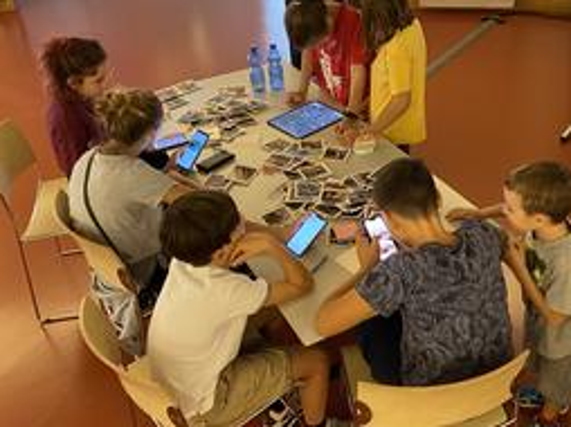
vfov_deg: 35.0
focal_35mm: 41
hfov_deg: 45.2
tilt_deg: -36.8
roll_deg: +3.8
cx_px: 373
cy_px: 189
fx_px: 676
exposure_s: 1/50
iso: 400
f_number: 1.8
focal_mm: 4.25
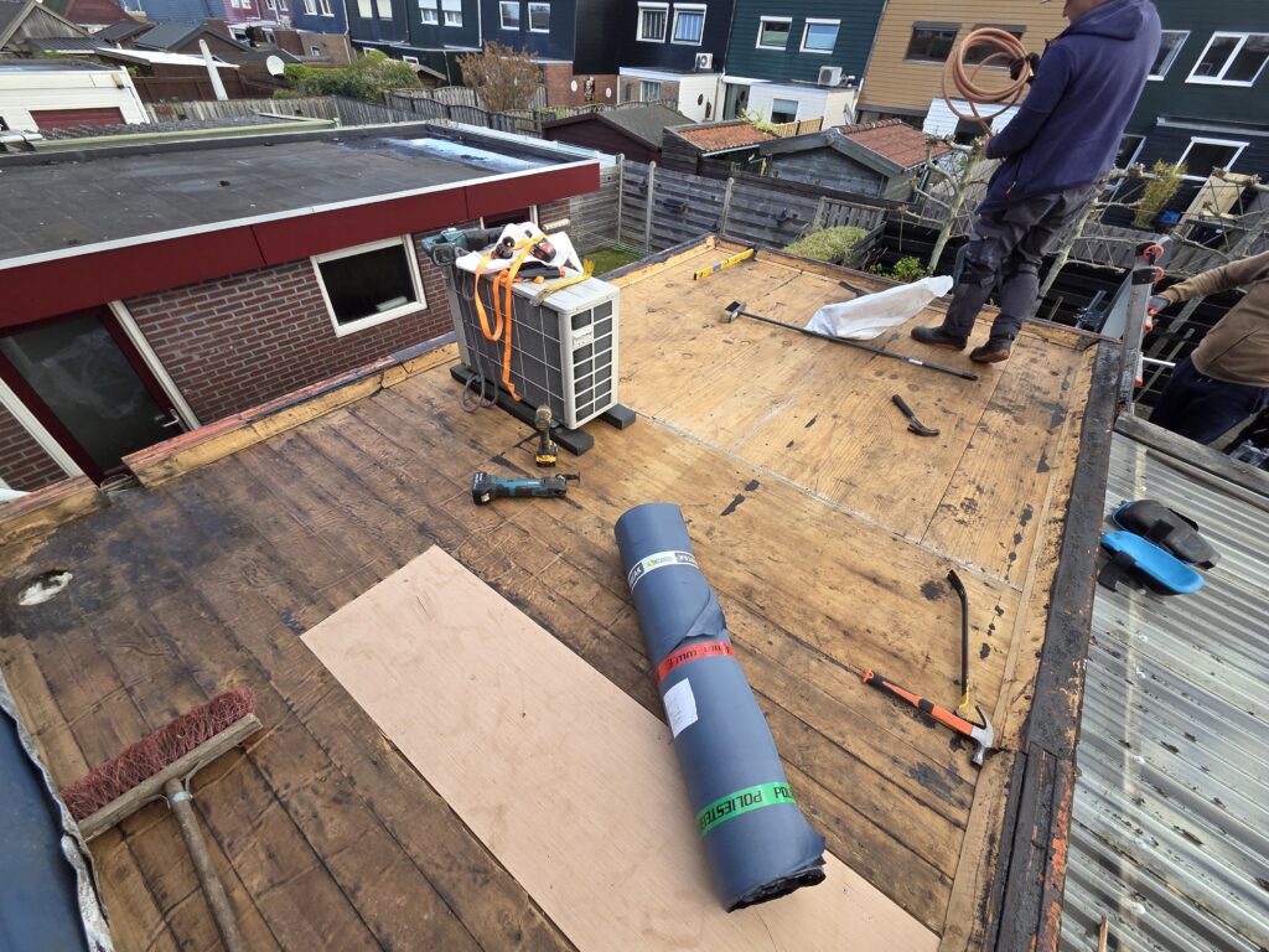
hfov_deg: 106.2
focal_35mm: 13
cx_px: 634
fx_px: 477
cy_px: 476
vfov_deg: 89.9
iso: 100
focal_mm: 2.2
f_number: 2.2
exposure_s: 1/719
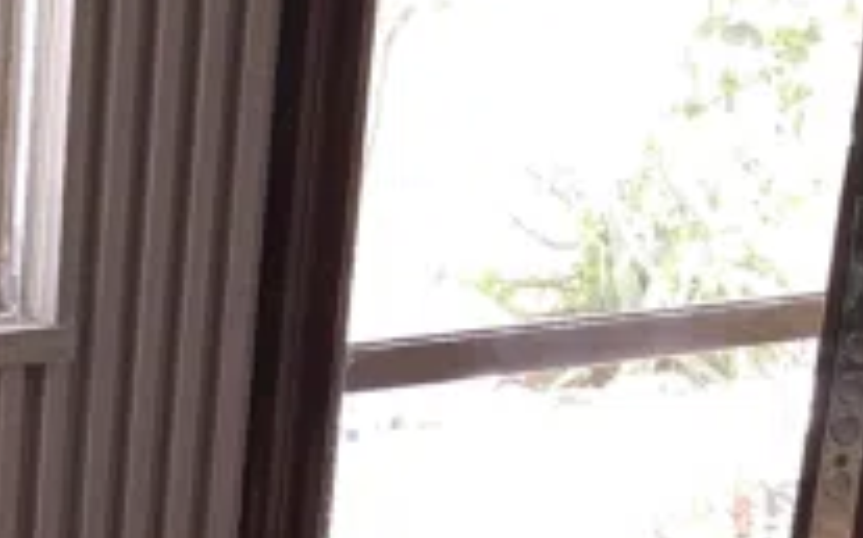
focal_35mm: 161
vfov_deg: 7.0
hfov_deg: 12.2
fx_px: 3784
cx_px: -575
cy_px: 1808
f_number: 1.7
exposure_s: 1/50
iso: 80
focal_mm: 6.3
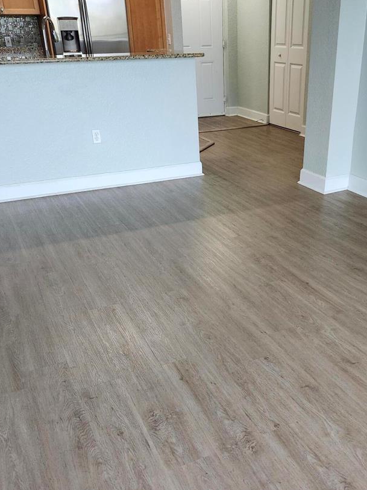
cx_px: 233
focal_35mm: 34
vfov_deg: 53.5
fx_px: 481
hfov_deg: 41.4
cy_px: 301
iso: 400
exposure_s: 1/120
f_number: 1.8
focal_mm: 5.54
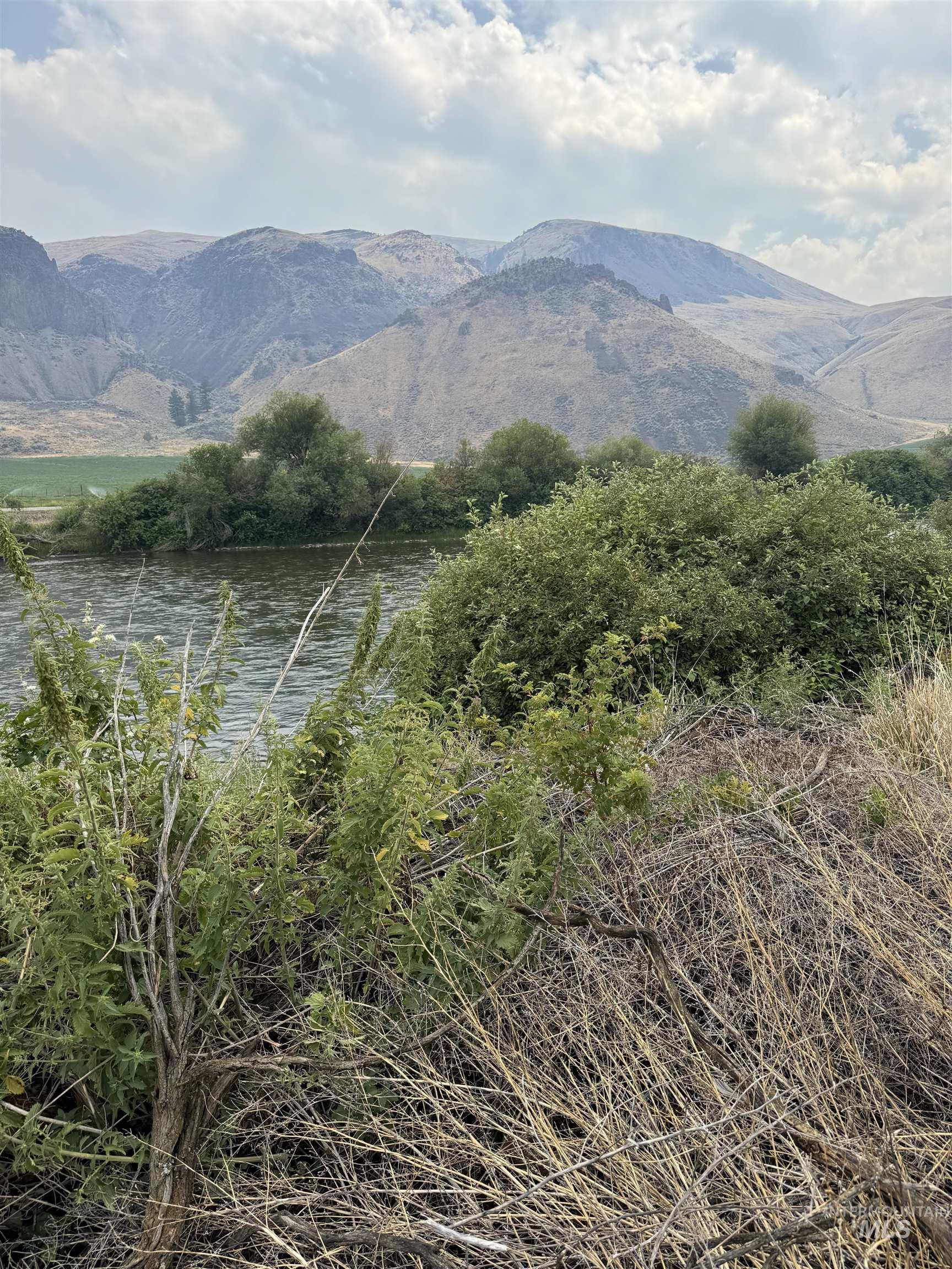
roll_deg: +1.7
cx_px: 476
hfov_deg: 56.8
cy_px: 634
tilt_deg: -6.5
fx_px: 880
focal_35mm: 24
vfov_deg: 71.6
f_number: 1.78
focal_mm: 6.76
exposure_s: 1/2331
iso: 80
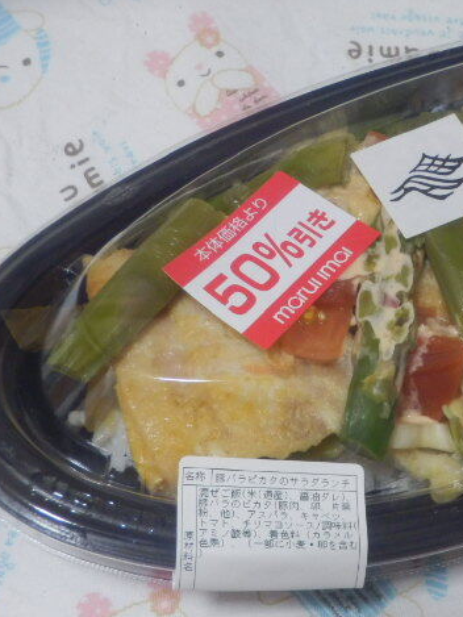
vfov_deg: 22.8
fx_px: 1533
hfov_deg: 17.0
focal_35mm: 86
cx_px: 406
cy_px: 312
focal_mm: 11.1
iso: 800
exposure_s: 1/30
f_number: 4.6
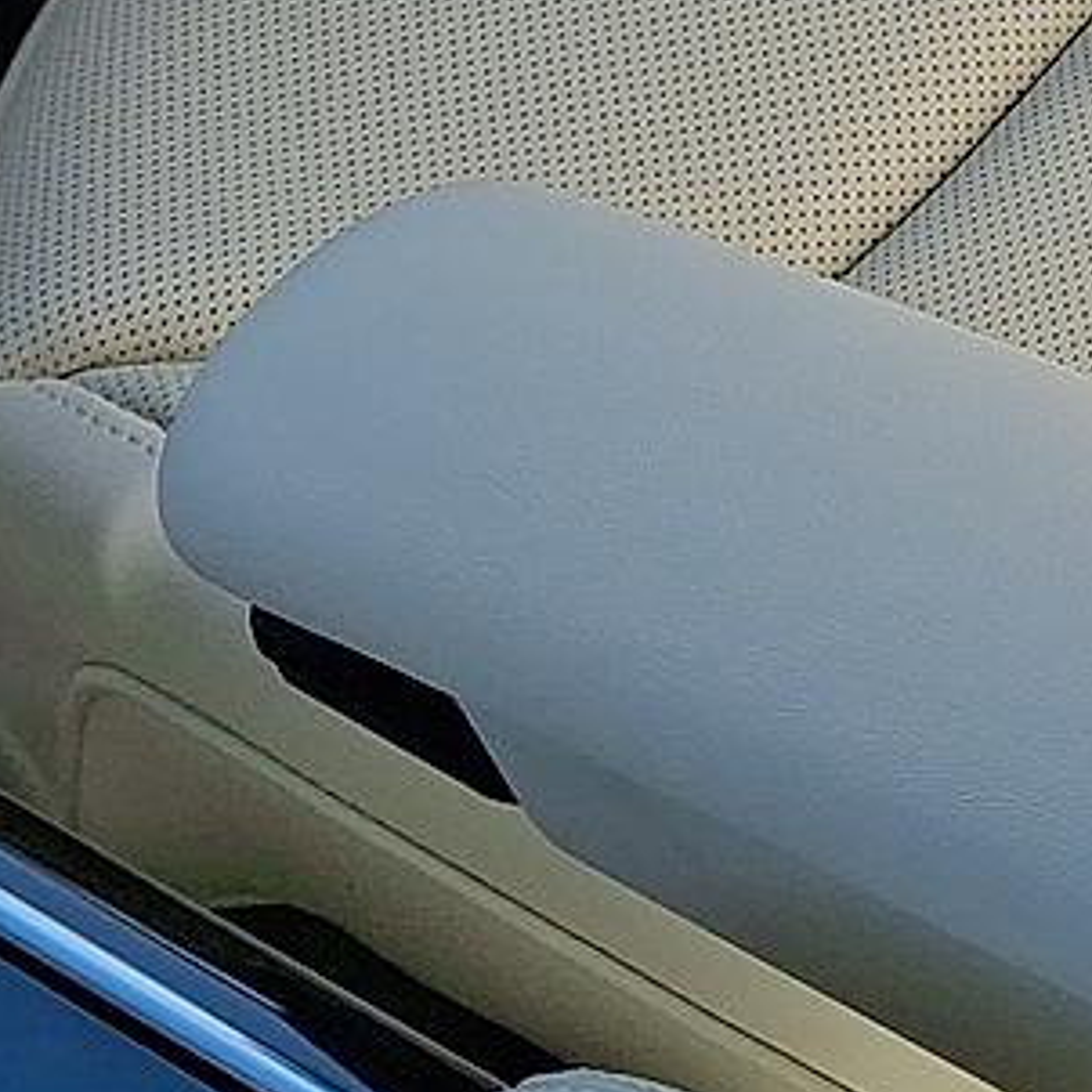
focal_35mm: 117
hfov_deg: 13.9
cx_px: 1703
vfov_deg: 13.1
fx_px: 4176
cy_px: -1005
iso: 25
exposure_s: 1/810
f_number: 1.8
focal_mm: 4.69
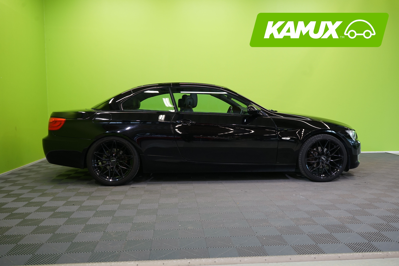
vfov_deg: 42.3
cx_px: 200
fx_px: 344
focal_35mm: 31
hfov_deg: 60.3
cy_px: 133
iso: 640
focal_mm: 31
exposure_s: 1/30
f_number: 6.3
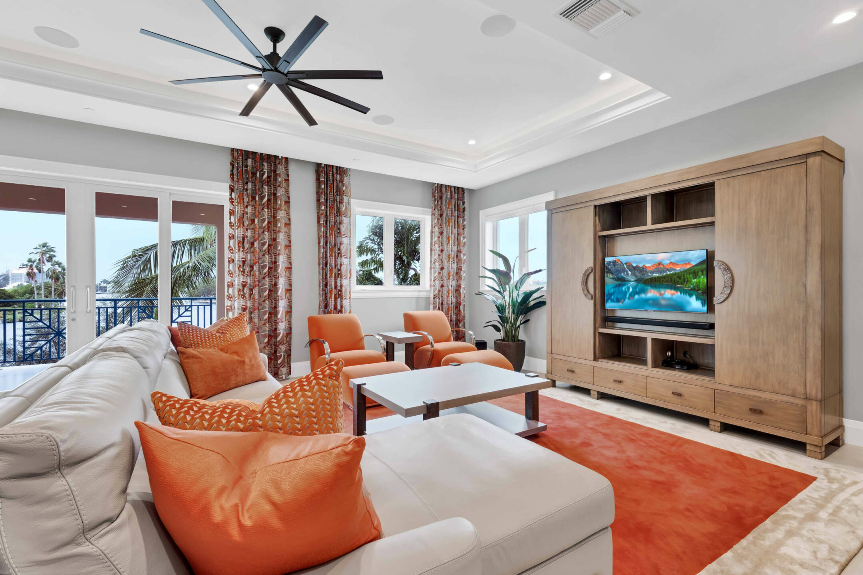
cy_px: 288
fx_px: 360
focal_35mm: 15
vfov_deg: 77.3
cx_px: 432
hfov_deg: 100.4
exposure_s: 1/15
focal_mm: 10.3
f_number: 8
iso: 400
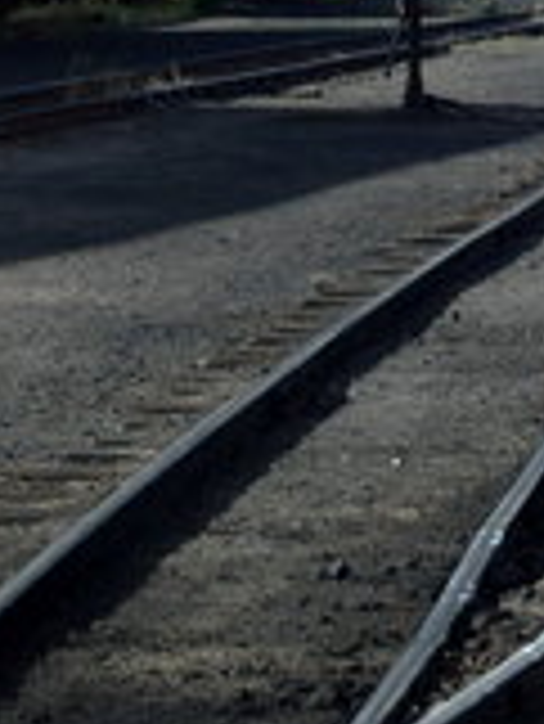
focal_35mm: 280
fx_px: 5859
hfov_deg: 5.3
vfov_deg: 7.0
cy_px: -88
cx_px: 782
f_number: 4.6
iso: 160
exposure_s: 1/500
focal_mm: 16.1
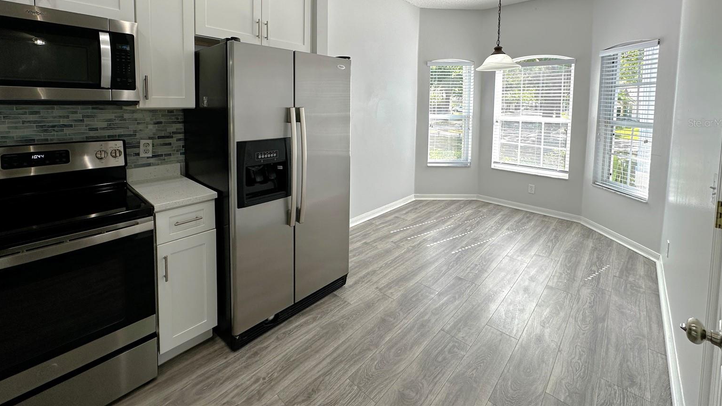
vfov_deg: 64.6
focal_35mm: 16
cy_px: 123
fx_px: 306
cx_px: 354
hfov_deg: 99.4
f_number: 2.2
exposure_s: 1/140
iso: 40
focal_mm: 2.22
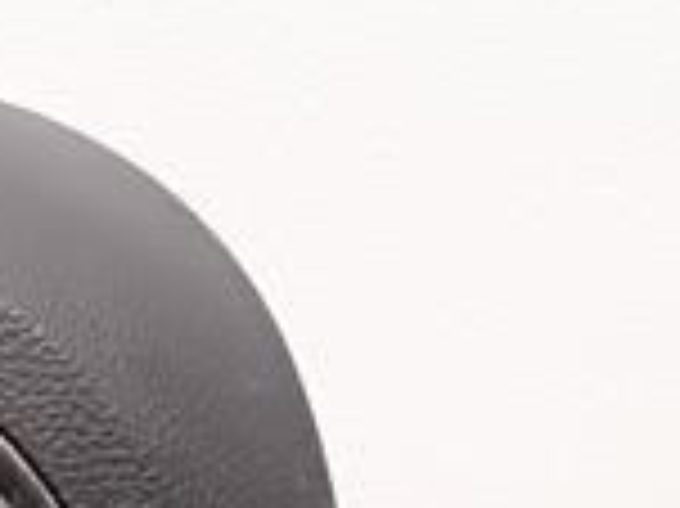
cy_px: 697
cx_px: -320
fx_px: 2336
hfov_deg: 15.4
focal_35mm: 119
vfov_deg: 12.0
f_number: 1.9
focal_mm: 2.91
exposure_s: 1/100
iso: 100
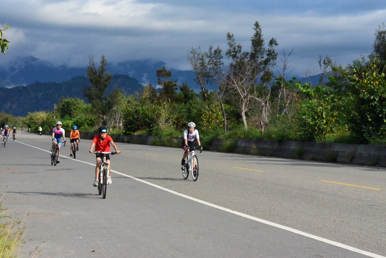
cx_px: 193
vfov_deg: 13.4
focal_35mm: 102
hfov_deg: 20.0
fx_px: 1094
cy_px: 129
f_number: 25
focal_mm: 102
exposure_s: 1/4000
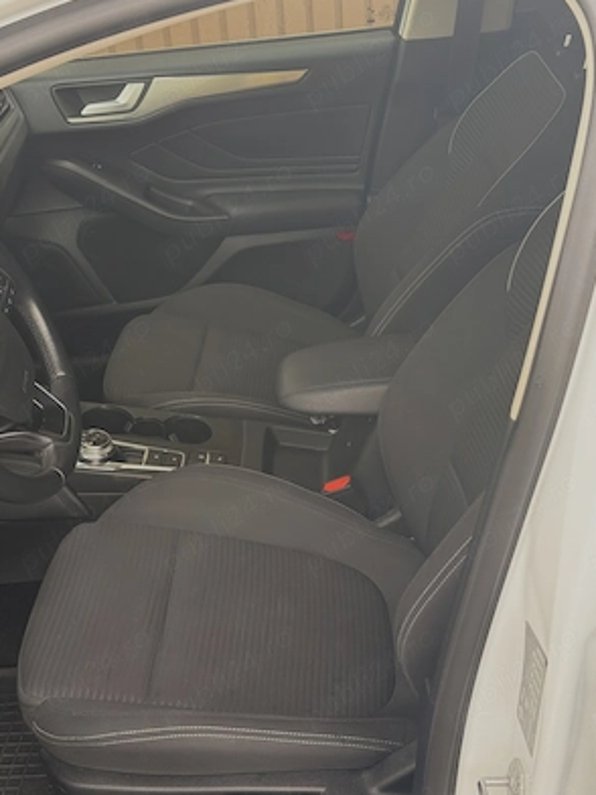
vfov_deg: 38.9
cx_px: 298
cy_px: 402
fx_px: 1125
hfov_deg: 29.7
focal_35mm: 49
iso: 125
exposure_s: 1/224
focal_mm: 6.76
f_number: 1.78
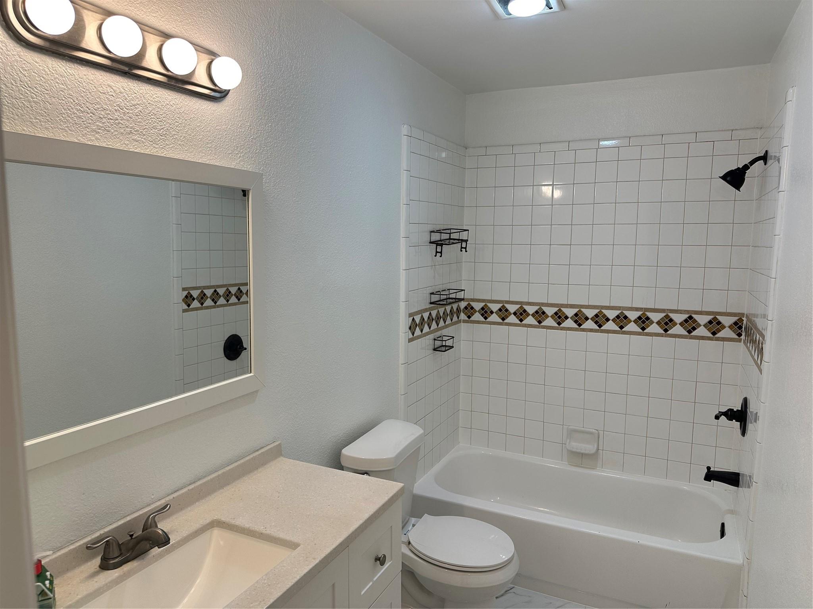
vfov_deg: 56.8
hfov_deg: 71.6
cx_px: 406
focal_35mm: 24
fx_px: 564
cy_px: 304
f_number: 1.78
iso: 80
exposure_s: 1/203
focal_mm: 6.86
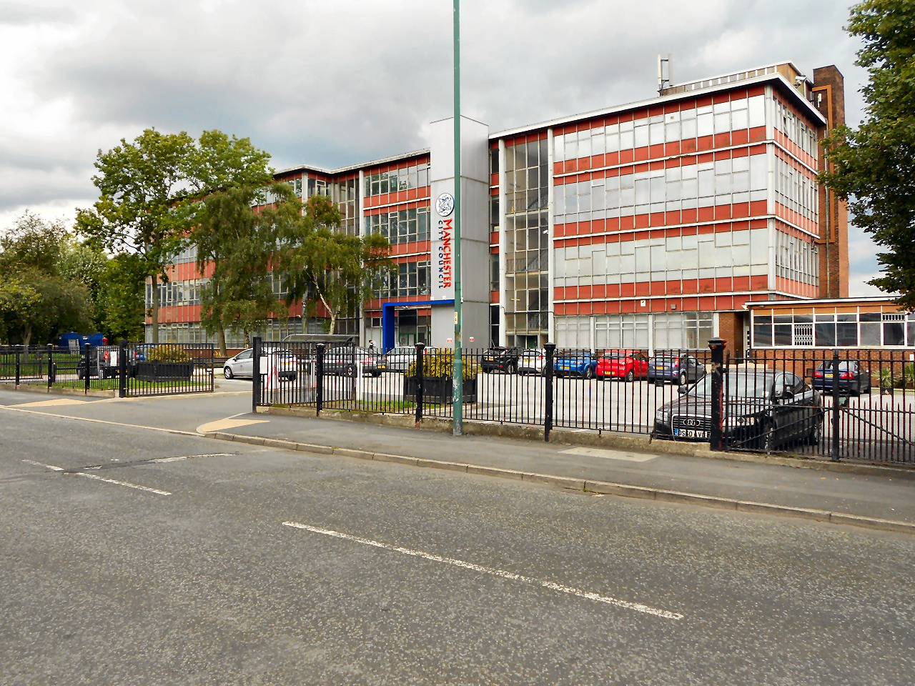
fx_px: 767
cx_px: 458
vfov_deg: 48.2
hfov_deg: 61.7
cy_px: 343
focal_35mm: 29
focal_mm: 5.1
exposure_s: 1/400
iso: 100
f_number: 3.4
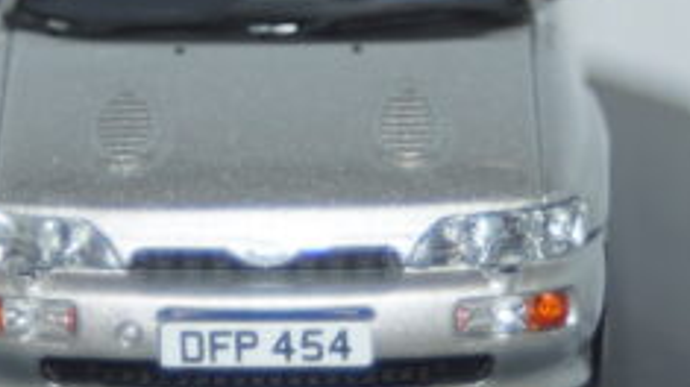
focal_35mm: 281
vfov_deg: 4.3
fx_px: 5139
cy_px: 331
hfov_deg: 7.7
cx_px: 276
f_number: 5.6
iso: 250
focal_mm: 70
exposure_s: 1/60
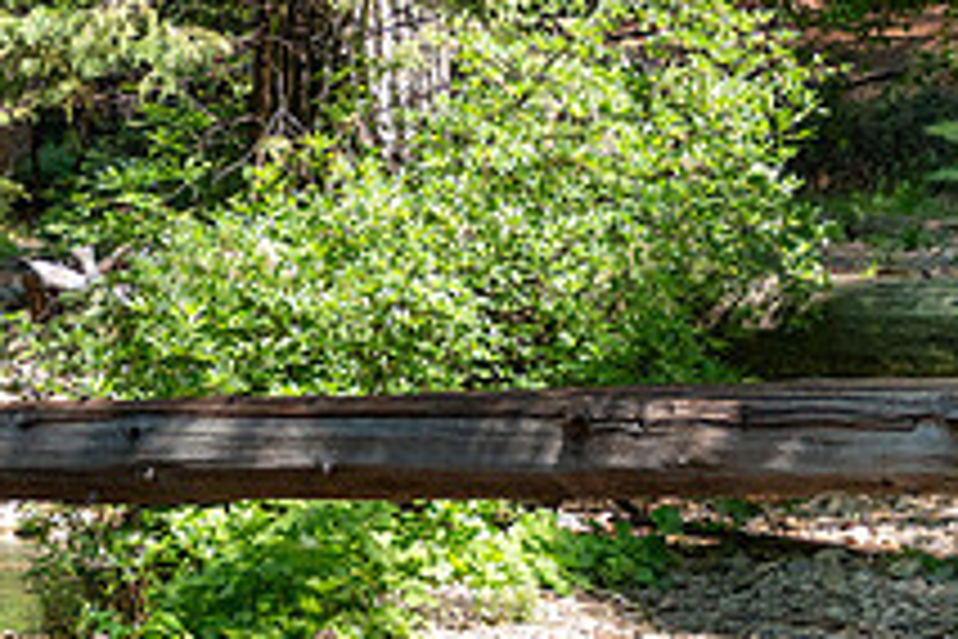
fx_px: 7025
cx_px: 63
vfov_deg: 5.2
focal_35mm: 264
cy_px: 479
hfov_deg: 7.8
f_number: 3.5
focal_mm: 35.68
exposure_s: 1/500
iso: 250
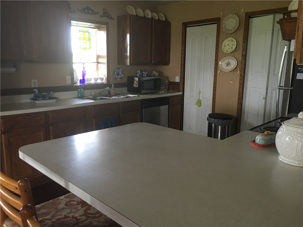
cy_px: 114
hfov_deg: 61.7
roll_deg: +0.4
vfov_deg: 48.2
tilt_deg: -9.2
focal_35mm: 29
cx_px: 152
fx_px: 254
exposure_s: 1/15
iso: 64
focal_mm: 4.15
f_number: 2.2
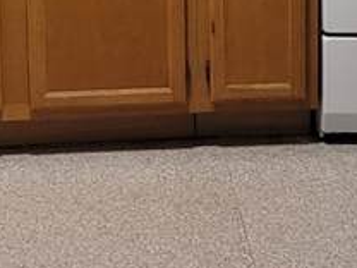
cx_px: 105
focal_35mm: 128
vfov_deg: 11.0
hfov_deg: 15.4
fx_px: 1320
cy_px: -174
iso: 320
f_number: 1.8
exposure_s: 1/40
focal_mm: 5.4
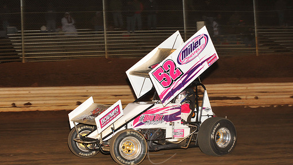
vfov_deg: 12.1
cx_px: 155
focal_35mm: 100
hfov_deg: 21.3
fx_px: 777
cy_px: 90
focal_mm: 86
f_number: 7.1
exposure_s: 1/250
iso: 800
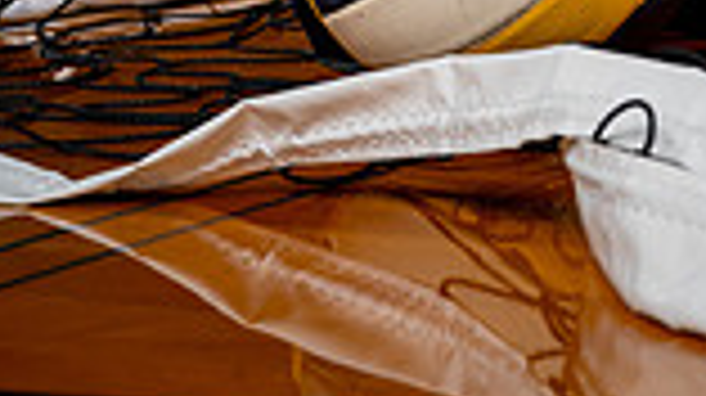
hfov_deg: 15.7
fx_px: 2525
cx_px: 652
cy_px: -482
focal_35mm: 135
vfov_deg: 8.4
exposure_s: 1/250
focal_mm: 45
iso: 400
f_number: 5.6
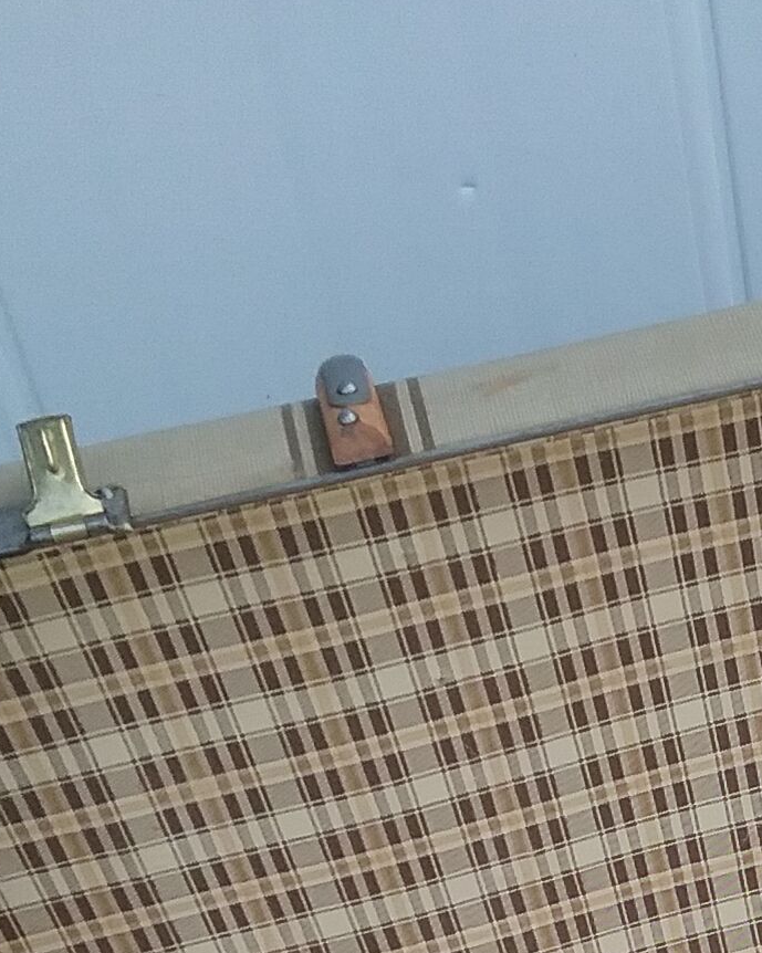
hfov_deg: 16.2
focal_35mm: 91
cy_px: 1155
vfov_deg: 19.7
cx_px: 917
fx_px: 2567
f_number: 2.2
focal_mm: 3.3
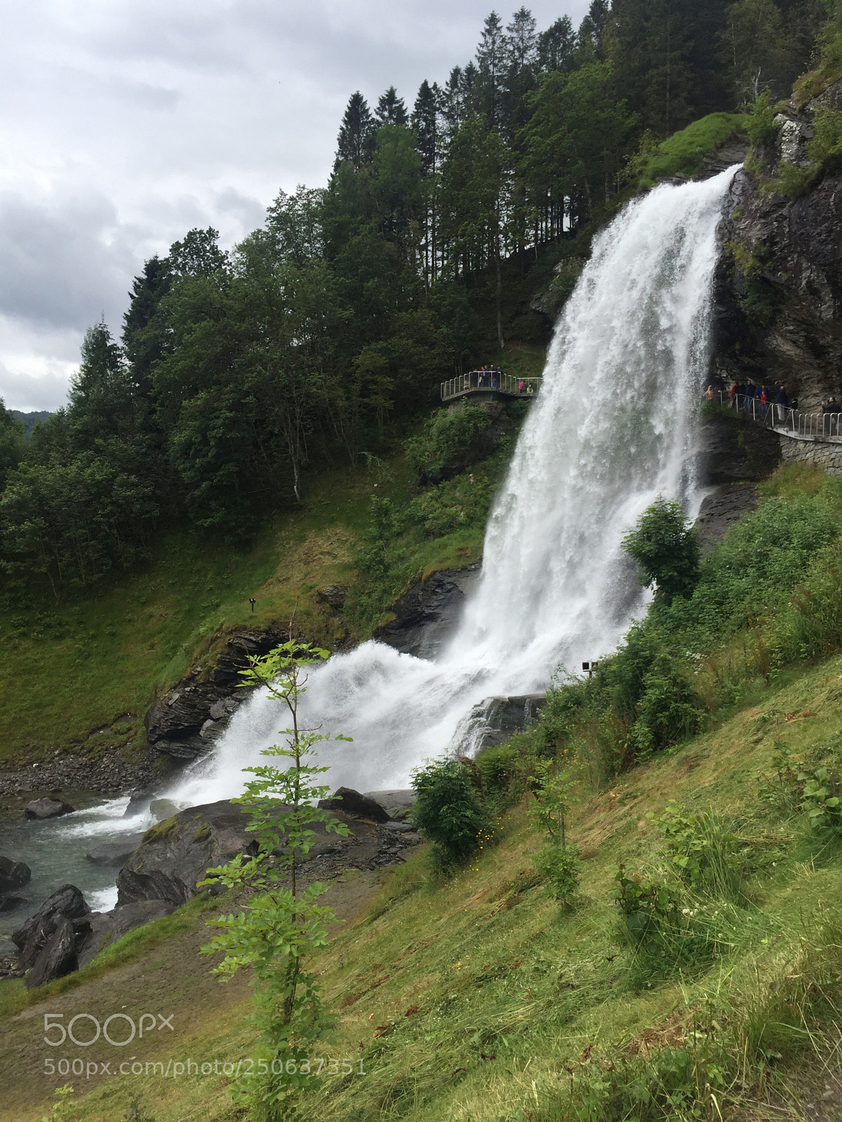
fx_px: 941
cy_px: 561
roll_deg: -0.6
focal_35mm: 29
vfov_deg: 61.7
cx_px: 421
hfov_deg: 48.2
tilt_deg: -2.7
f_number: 2.2
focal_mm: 4.15
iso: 32
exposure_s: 1/1014
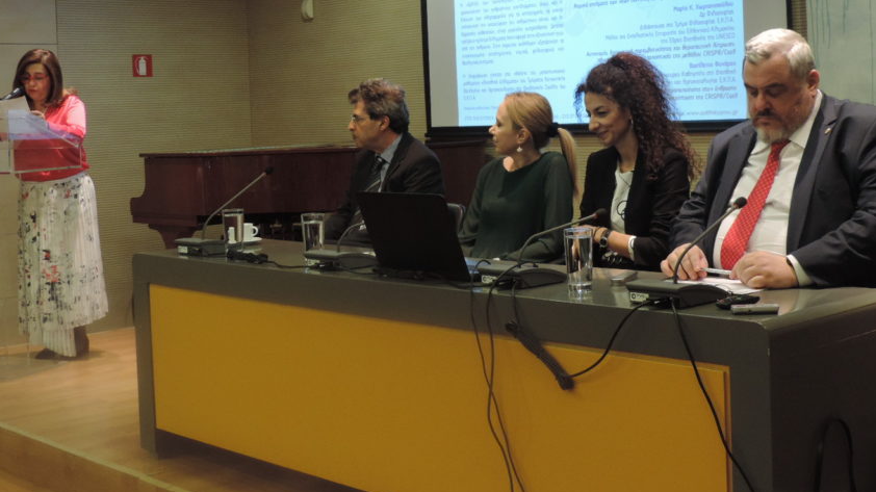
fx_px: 1324
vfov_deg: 20.9
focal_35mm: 57
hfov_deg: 36.6
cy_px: 140
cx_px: 416
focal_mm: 7.6
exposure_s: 1/40
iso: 400
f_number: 3.4
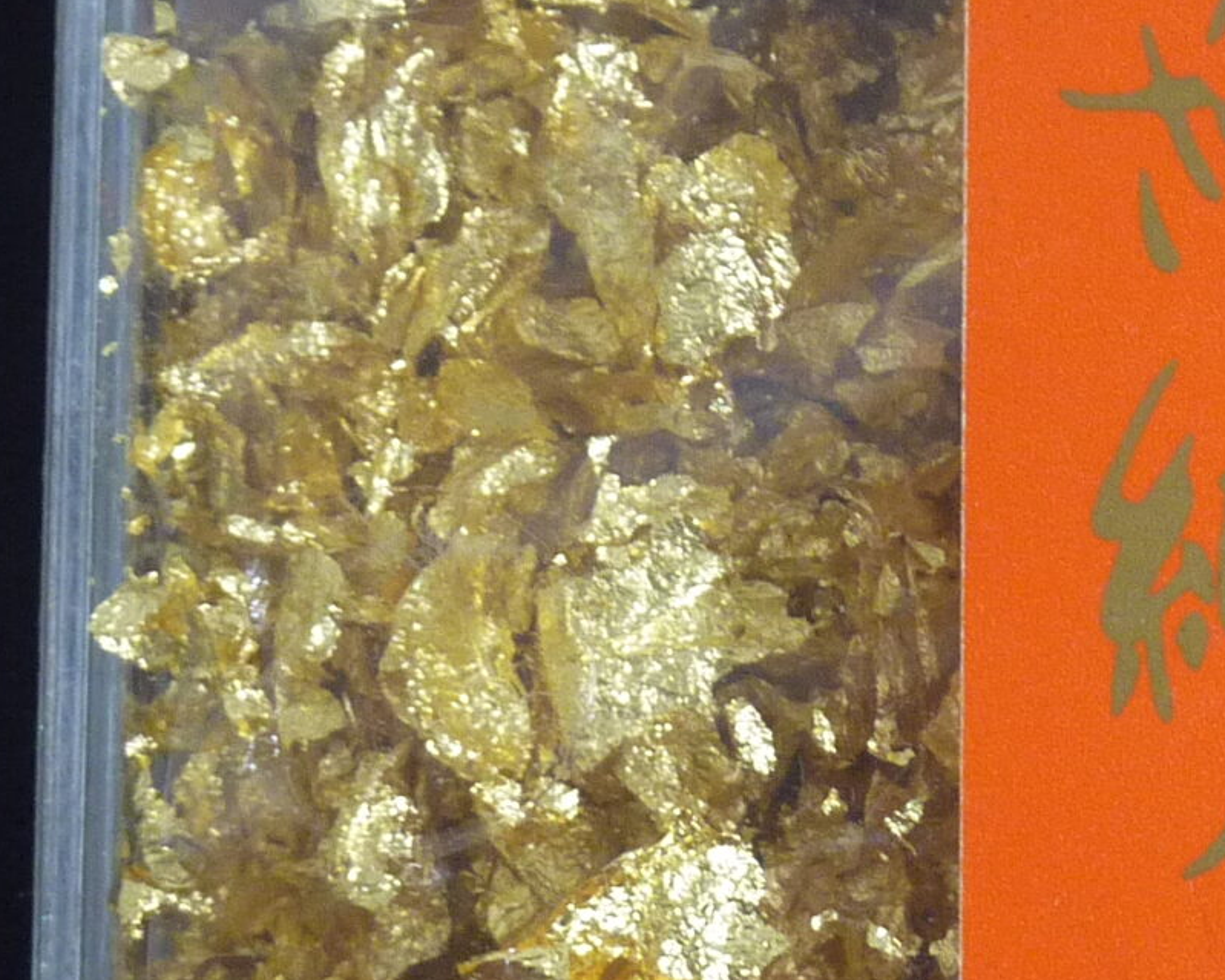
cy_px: 327
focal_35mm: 244
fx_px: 8845
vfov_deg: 6.3
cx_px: 1380
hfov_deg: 7.9
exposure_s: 1/40
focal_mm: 11.9
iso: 200
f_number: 4.1
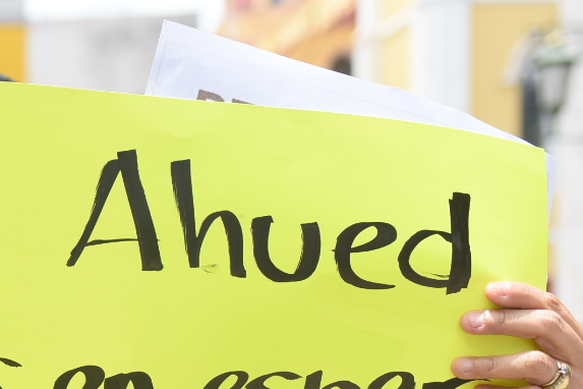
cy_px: 421
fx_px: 1603
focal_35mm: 99
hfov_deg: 18.7
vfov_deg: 13.6
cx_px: -233
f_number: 3.2
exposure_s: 1/2500
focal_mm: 35
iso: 250
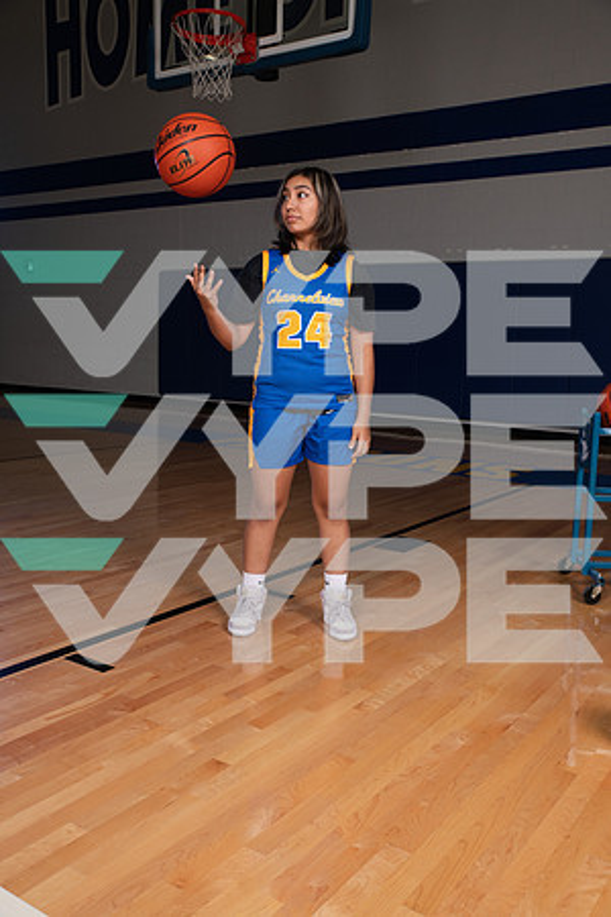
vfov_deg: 55.8
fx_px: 866
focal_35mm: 34
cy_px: 458
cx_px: 306
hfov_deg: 38.9
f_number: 7.1
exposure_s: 1/320
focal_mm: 34
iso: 500
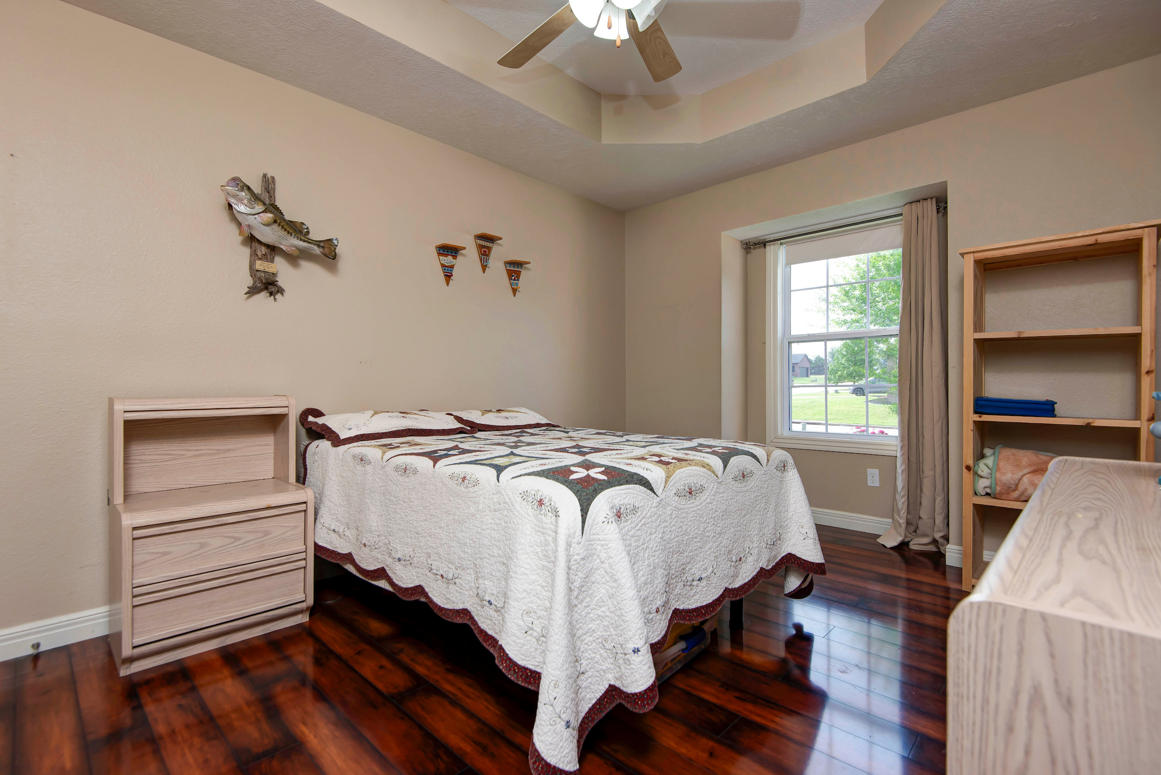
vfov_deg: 73.8
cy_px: 388
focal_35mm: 16
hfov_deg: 96.7
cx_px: 580
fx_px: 516
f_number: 6.3
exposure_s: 1/40
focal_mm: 16
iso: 200
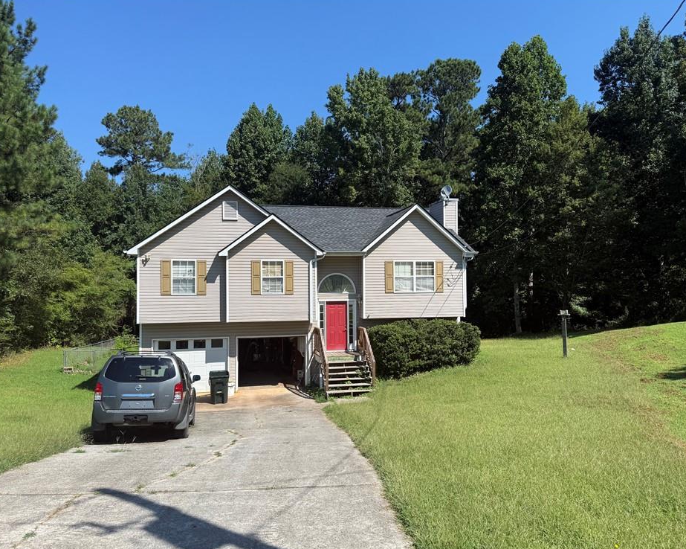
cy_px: 280
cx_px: 337
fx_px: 528
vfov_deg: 54.9
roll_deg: -0.3
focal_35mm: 26
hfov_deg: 66.0
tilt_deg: +1.1
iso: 80
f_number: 1.78
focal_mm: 6.76
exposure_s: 1/4405
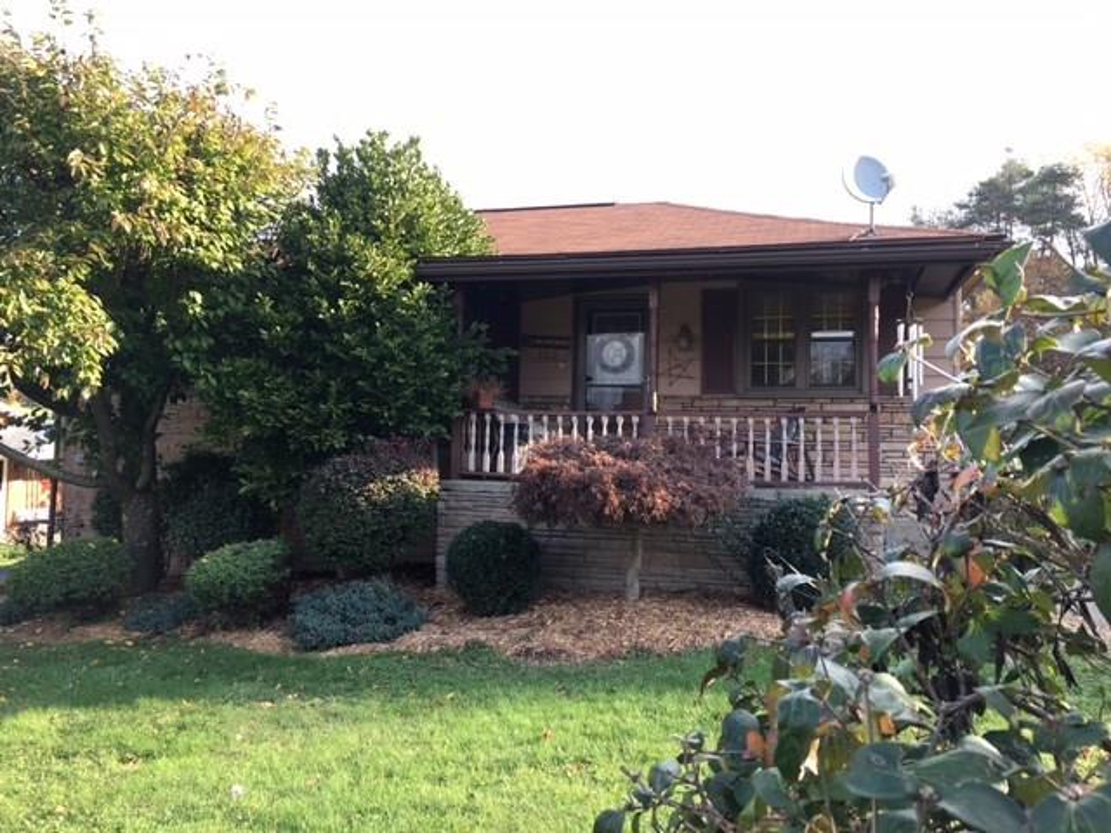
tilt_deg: +2.9
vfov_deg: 48.2
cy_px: 416
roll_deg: -0.9
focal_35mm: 29
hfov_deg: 61.7
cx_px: 556
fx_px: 931
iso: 25
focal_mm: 4.15
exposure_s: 1/124
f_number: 2.2
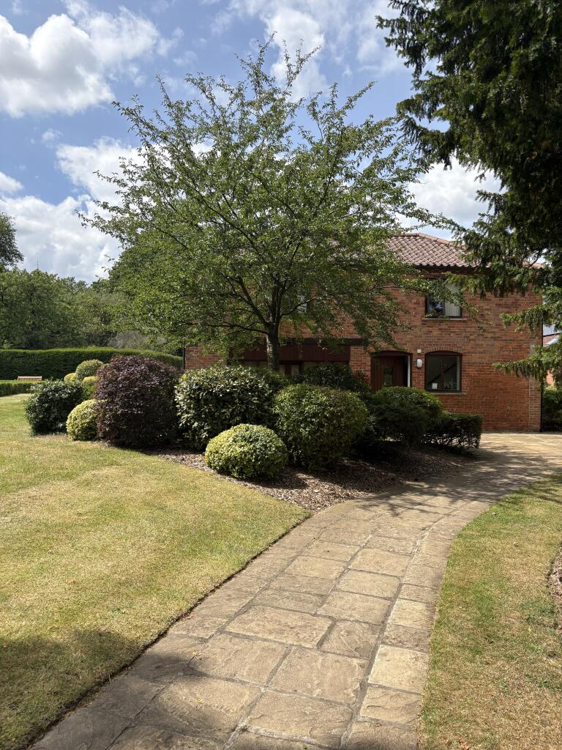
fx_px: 563
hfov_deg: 53.1
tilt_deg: +1.9
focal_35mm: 26
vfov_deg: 67.3
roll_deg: +0.6
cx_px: 281
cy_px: 375
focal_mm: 5.96
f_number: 1.6
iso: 50
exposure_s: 1/2865
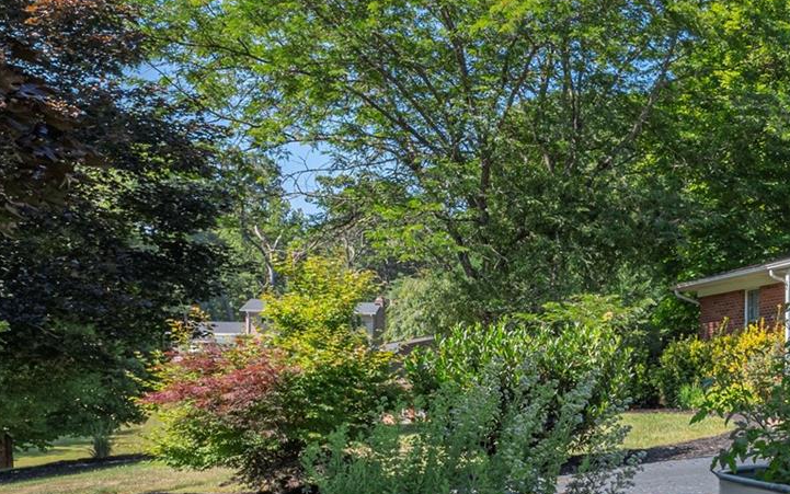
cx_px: 1080
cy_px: 364
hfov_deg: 28.6
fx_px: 1184
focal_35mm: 55
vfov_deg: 23.4
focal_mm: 19
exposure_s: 1/1250
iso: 320
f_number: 8
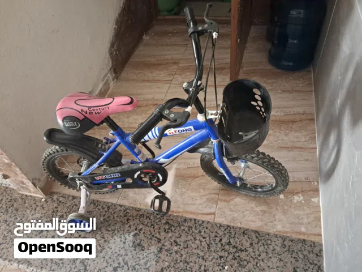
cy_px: 136
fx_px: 282
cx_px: 181
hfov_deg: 65.3
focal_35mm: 27
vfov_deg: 51.4
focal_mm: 4
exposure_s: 1/20
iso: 1000
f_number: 1.8
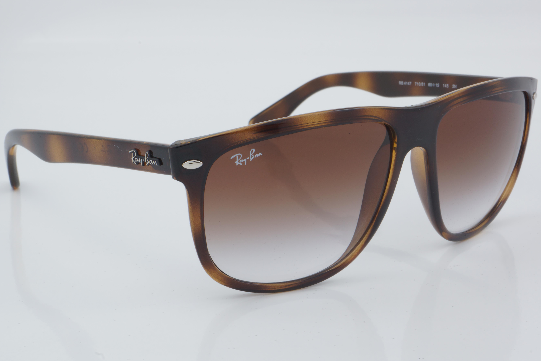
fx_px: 1127
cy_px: 180
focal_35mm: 75
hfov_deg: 27.0
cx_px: 270
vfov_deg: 18.2
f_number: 32
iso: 100
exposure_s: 1/4
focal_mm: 50
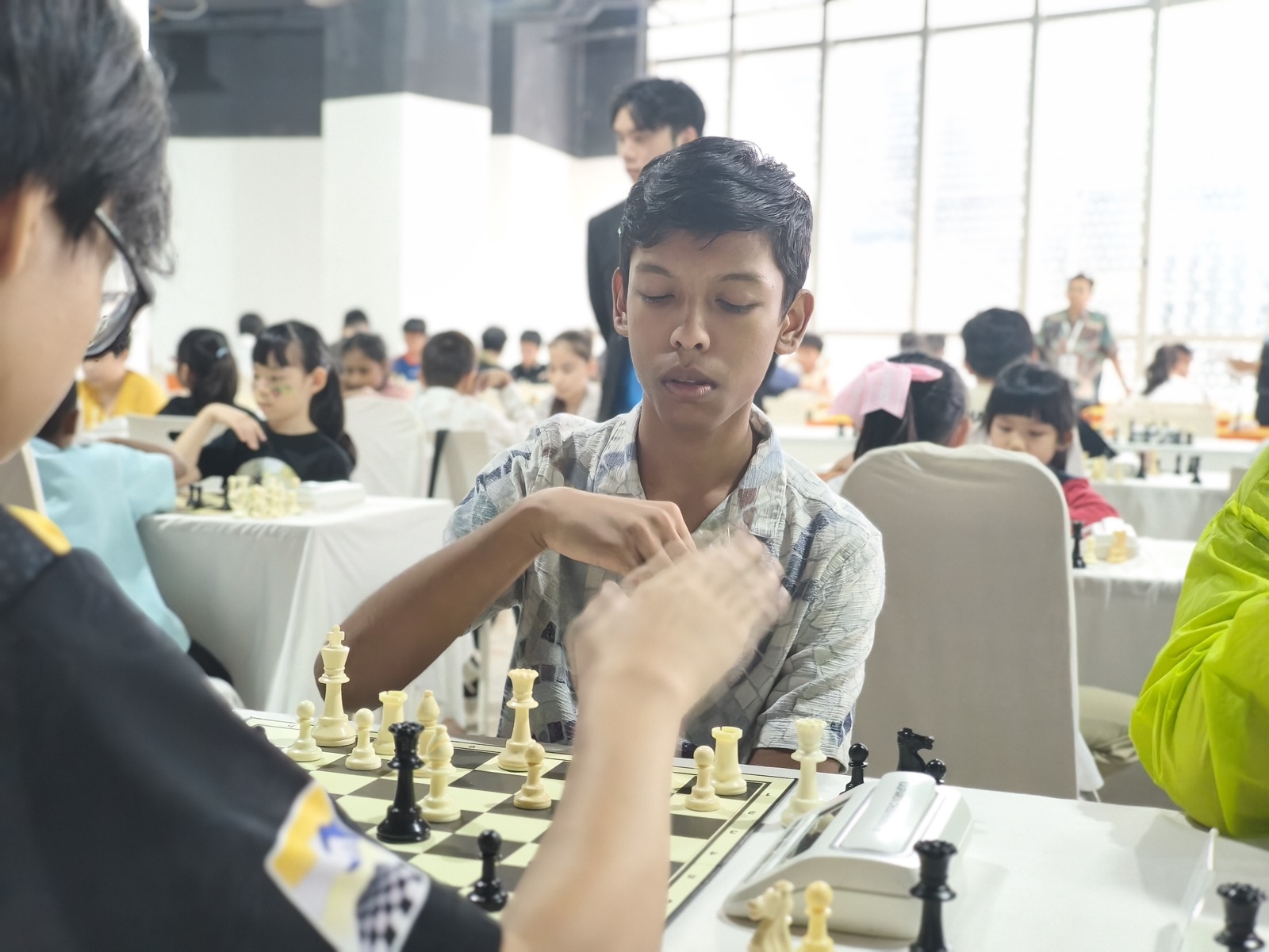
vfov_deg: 31.5
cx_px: 634
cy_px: 476
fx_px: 1686
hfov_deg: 41.2
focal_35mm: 46
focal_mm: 7.1
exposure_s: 1/99.5
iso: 2500
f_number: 1.9
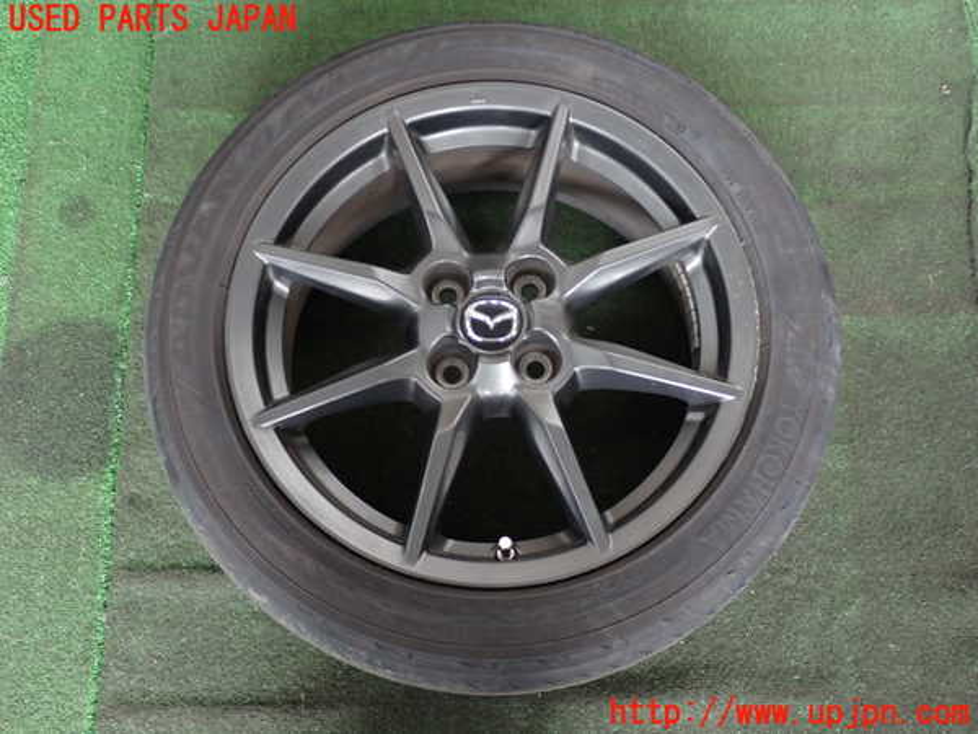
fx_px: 1158
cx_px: 489
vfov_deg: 35.1
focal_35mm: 41
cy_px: 367
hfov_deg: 45.8
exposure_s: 1/40
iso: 500
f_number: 2.8
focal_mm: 7.31
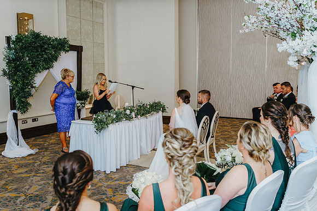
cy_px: 95
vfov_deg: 42.5
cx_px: 152
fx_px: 271
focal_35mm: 31
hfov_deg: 60.5
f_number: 3.2
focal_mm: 28
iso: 1600
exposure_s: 1/250
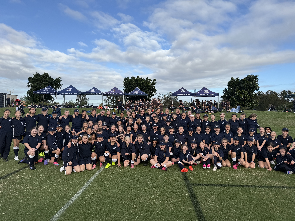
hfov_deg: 71.6
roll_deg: -1.3
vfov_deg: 56.8
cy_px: 110
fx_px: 205
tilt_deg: -1.1
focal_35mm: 24
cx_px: 148
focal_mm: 6.76
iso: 80
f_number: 1.78
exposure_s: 1/3145
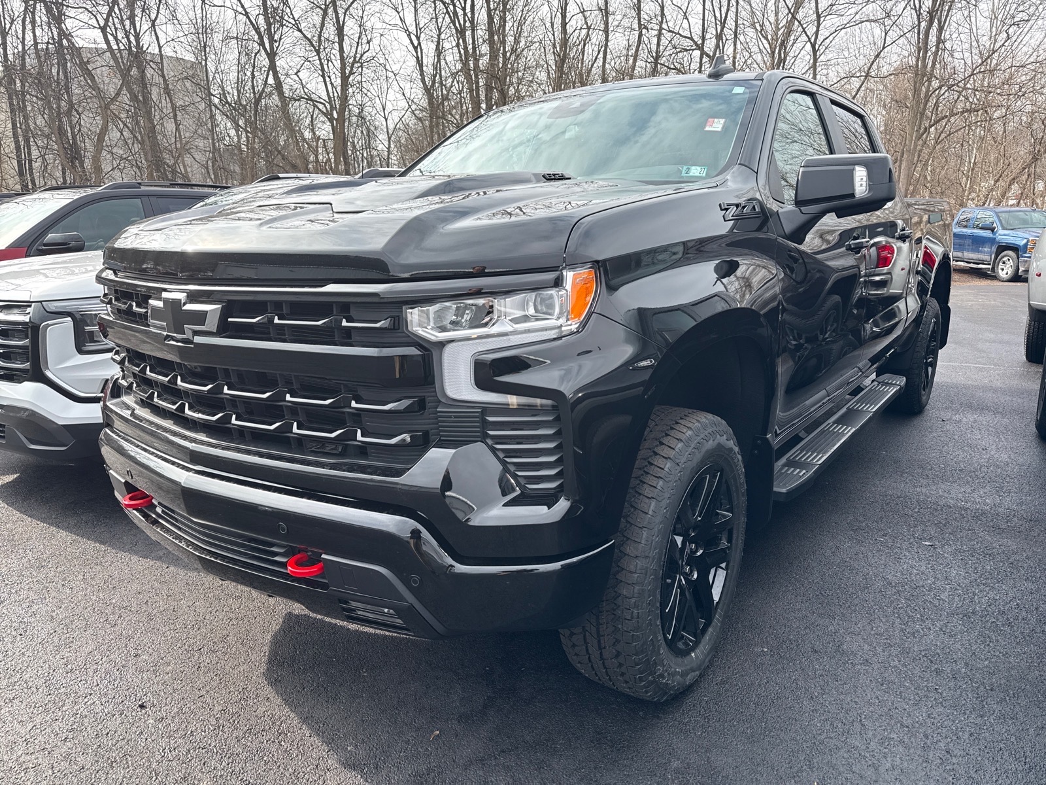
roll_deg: +1.1
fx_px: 725
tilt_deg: -13.8
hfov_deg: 71.6
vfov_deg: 56.8
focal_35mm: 24
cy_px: 392
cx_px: 523
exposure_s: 1/1192
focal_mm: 6.76
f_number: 1.78
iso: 100
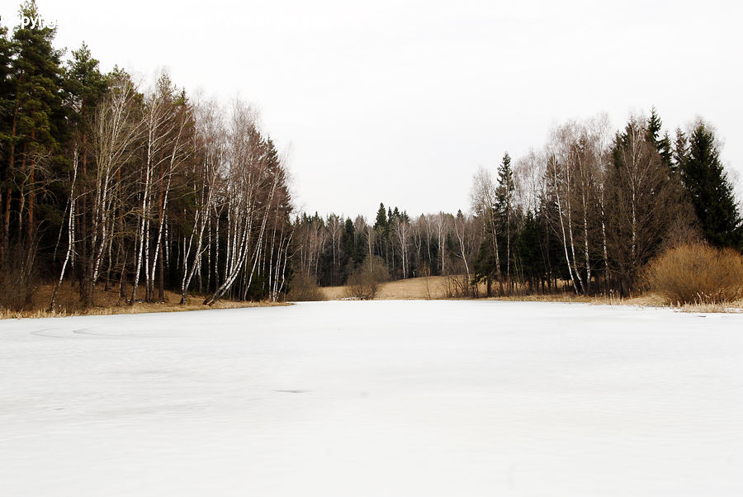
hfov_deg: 51.2
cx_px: 372
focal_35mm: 38
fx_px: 775
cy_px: 248
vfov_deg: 35.6
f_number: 11
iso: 125
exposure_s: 1/90
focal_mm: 25
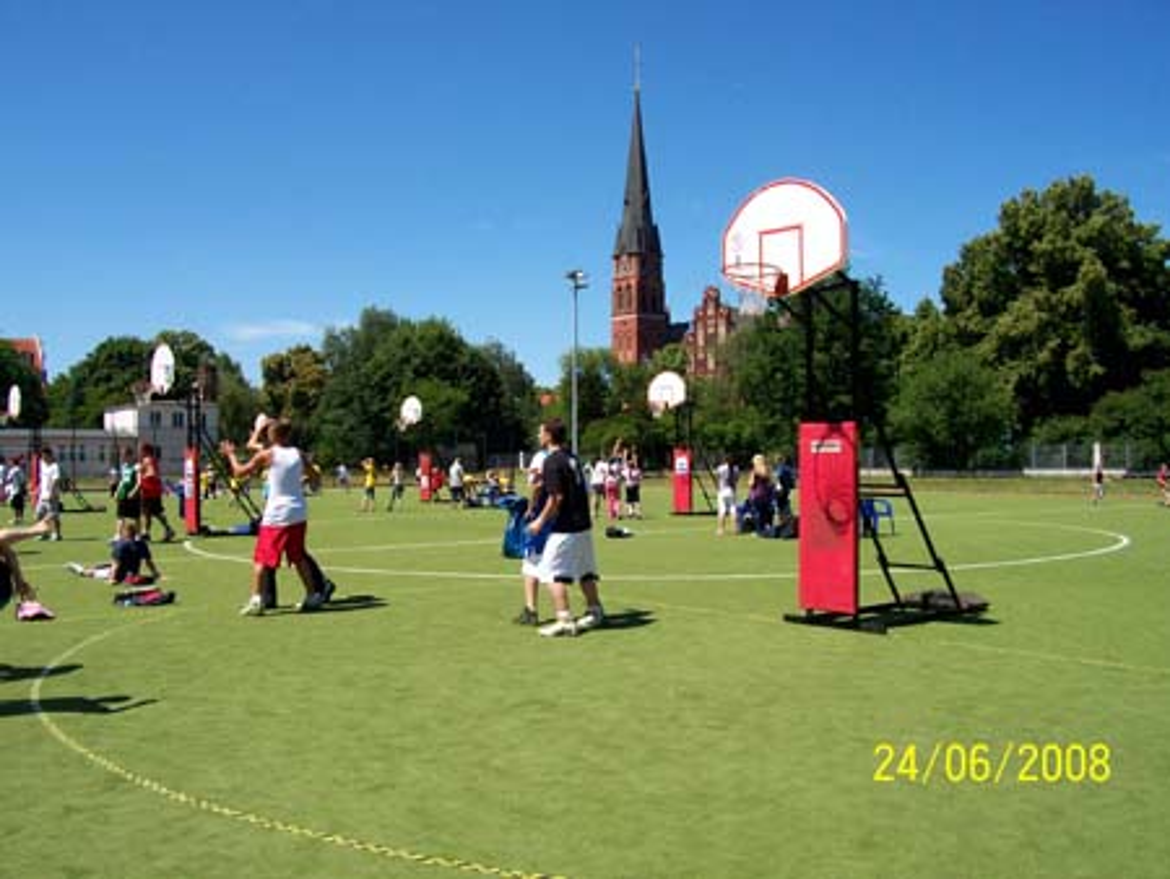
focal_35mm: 34
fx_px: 1150
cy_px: 440
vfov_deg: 41.8
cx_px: 585
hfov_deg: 53.9
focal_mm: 5.6
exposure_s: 1/492
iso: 80
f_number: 5.1
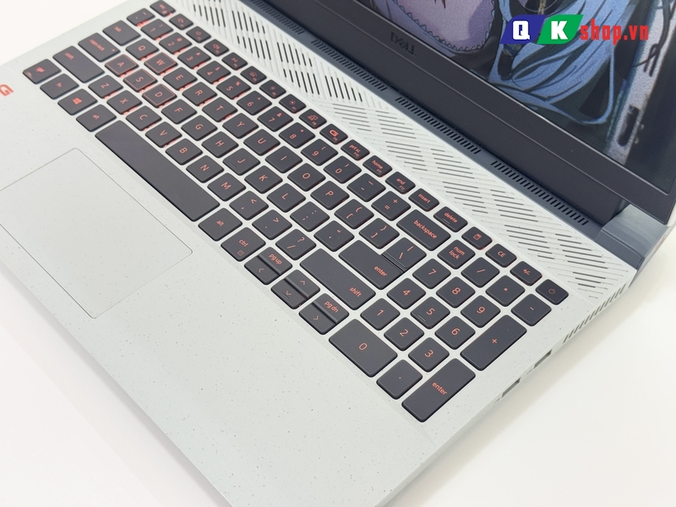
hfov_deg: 39.7
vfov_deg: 30.3
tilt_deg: -50.2
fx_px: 937
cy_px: 254
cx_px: 338
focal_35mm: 48
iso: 80
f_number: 1.78
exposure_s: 1/76
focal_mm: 6.76
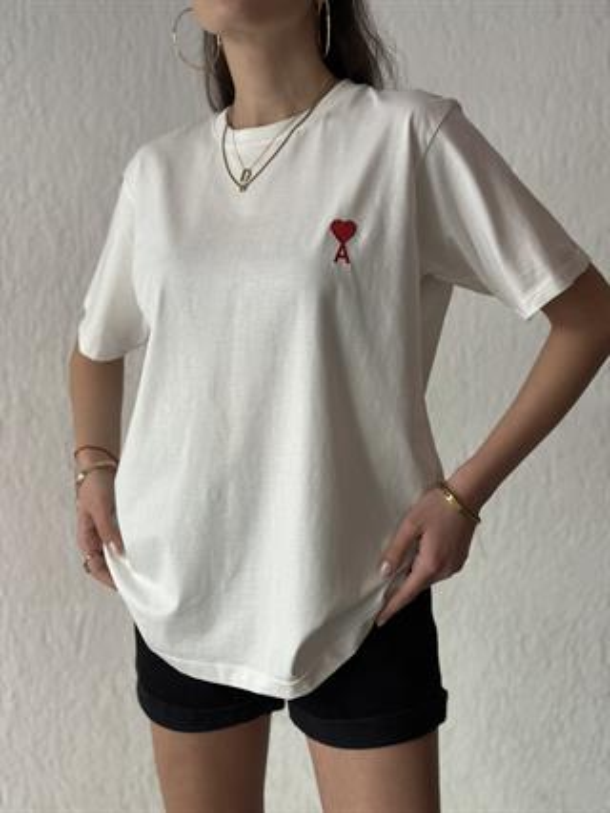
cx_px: 305
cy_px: 406
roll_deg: +0.9
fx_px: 1127
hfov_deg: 30.3
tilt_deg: -5.7
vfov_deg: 39.6
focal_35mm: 48
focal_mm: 6.86
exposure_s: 1/125
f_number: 1.78
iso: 80
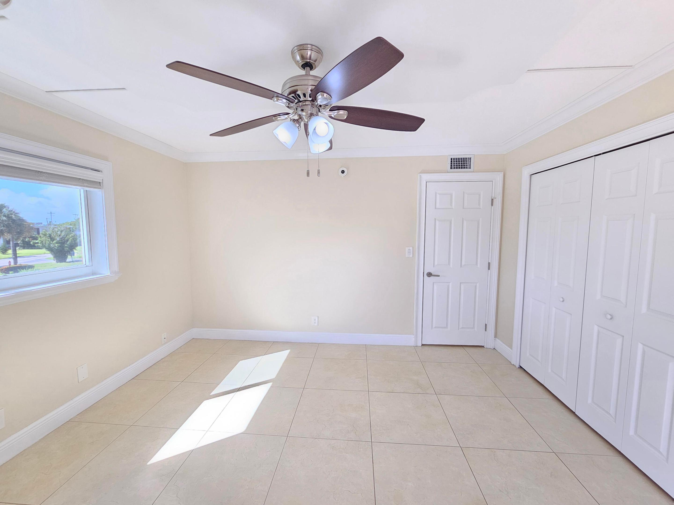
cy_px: 252
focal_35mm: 13
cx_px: 337
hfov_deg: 106.2
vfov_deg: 89.9
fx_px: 253
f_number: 2.2
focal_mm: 2.2
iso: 100
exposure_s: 1/120
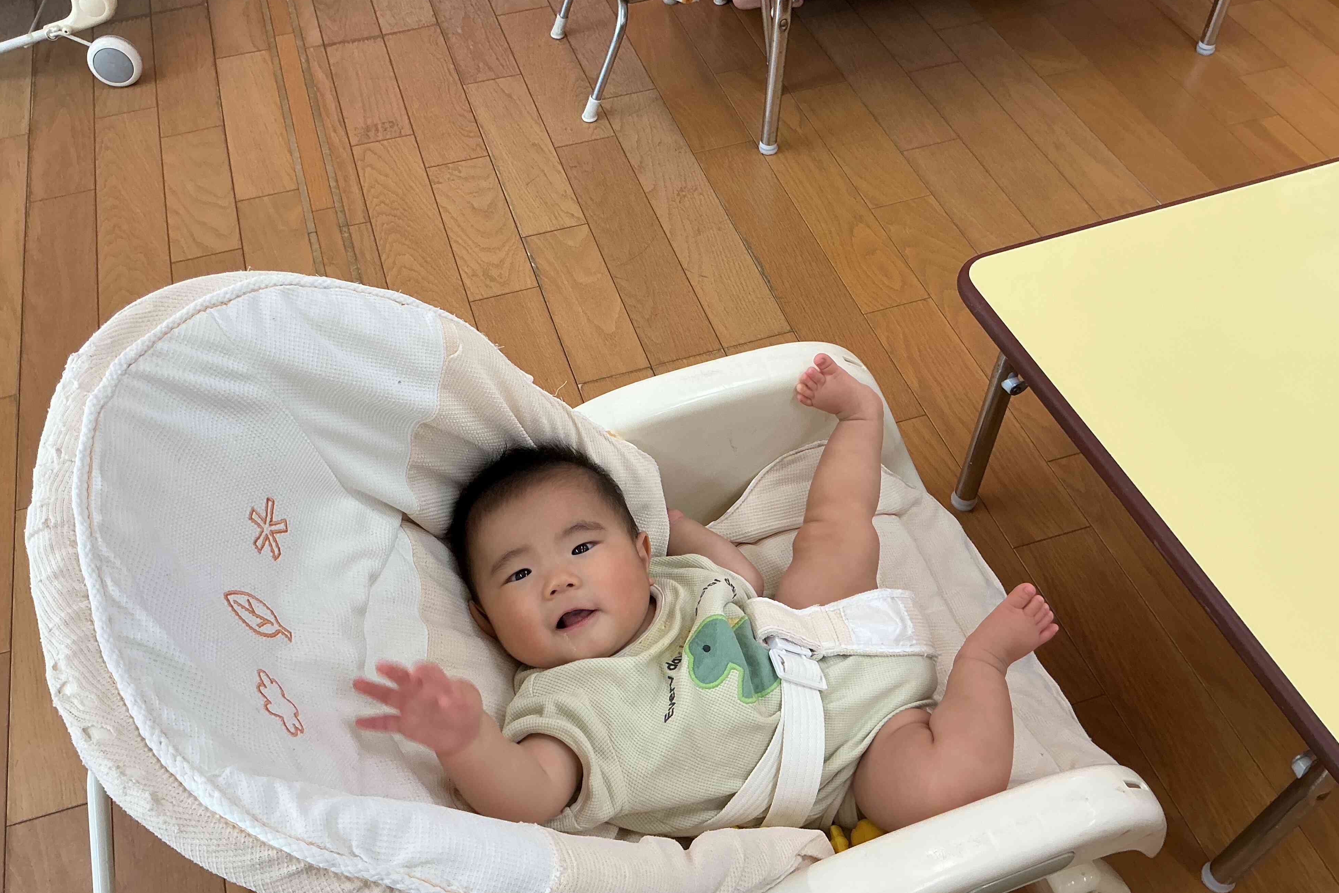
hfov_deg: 60.3
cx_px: 659
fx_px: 1153
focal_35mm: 31
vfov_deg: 42.3
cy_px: 458
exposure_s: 1/60
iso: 50
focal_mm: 3
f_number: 1.8
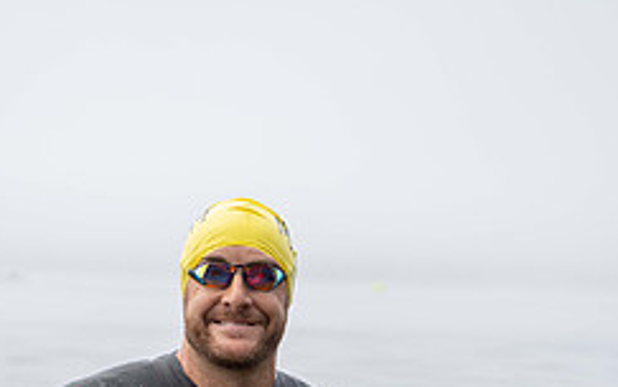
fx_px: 2864
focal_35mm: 170
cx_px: 275
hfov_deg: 12.3
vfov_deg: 7.7
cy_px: 444
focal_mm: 70
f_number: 4
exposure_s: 1/640
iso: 320
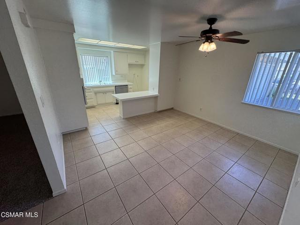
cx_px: 150
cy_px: 112
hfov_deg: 102.1
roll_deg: -1.7
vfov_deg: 85.7
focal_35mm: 14
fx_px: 121
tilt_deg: -20.0
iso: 100
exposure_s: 1/120
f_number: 2.2
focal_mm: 2.22
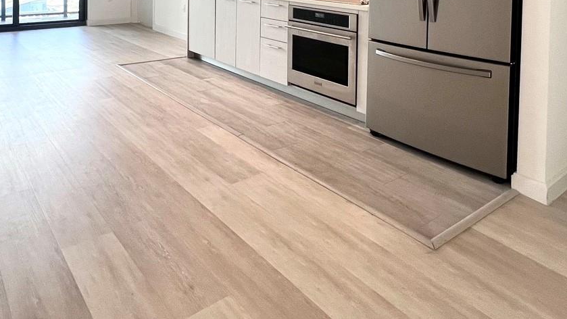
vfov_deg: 36.7
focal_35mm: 27
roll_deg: -0.7
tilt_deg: -1.6
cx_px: 234
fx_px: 406
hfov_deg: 69.3
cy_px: -26
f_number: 1.8
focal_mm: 1.57
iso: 50
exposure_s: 1/120
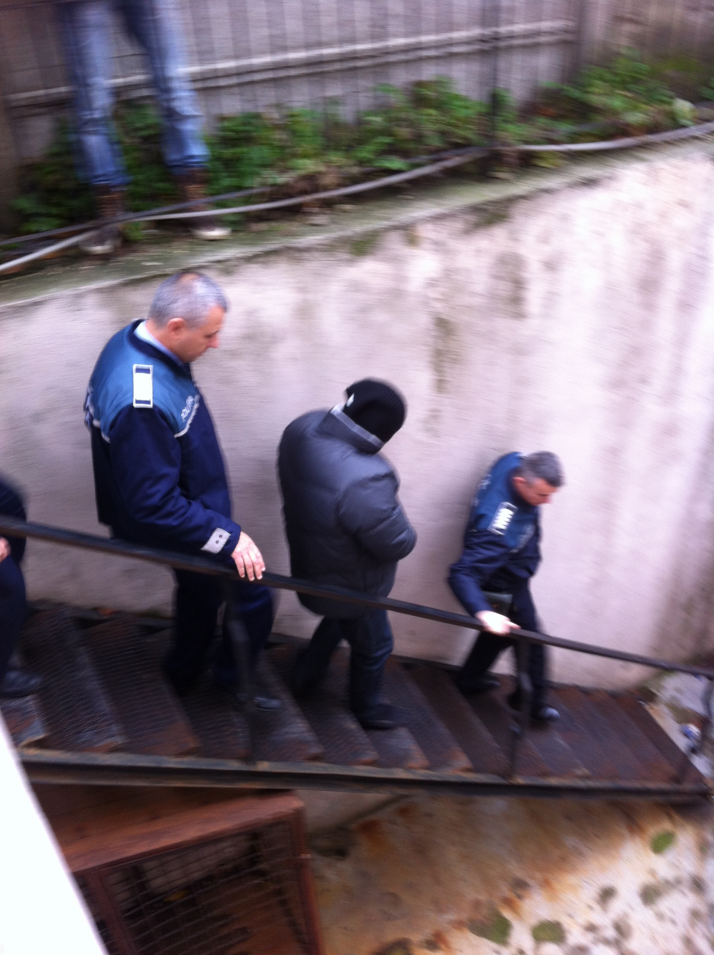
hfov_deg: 40.6
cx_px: 357
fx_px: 965
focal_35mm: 35
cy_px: 478
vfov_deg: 52.7
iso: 80
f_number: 2.8
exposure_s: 1/17
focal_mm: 3.85
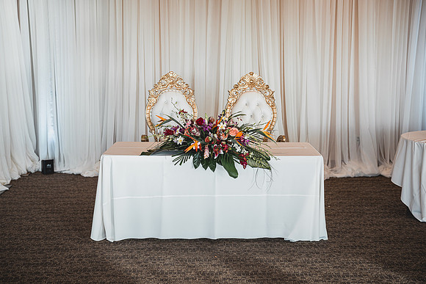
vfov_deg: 27.0
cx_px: 213
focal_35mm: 50
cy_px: 142
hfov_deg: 39.6
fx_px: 592
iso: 320
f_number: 2.2
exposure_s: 1/400
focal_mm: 50
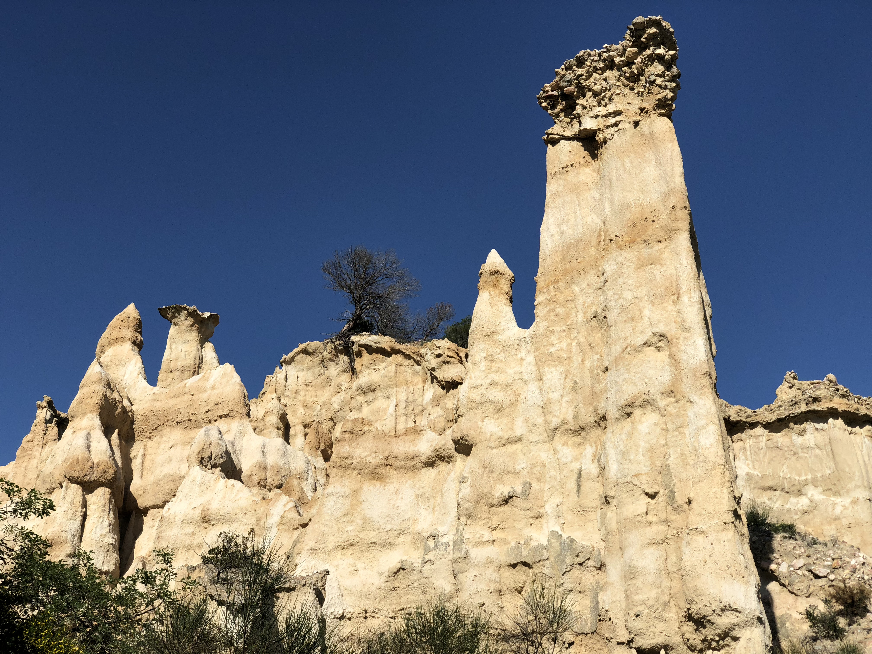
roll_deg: +0.5
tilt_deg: +29.1
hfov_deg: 36.8
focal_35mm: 52
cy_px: 327
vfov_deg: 28.0
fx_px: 1310
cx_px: 436
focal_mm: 6
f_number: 2.4
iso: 16
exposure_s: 1/1779
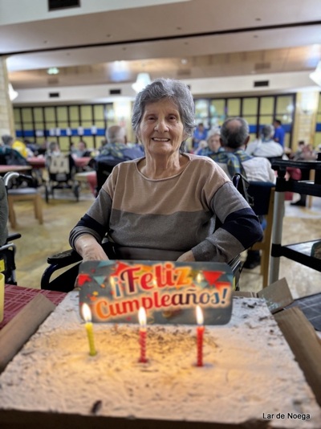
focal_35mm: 26
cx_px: 160
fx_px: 322
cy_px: 214
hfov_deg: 53.0
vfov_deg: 67.3
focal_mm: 5.96
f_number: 1.6
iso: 320
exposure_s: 1/60
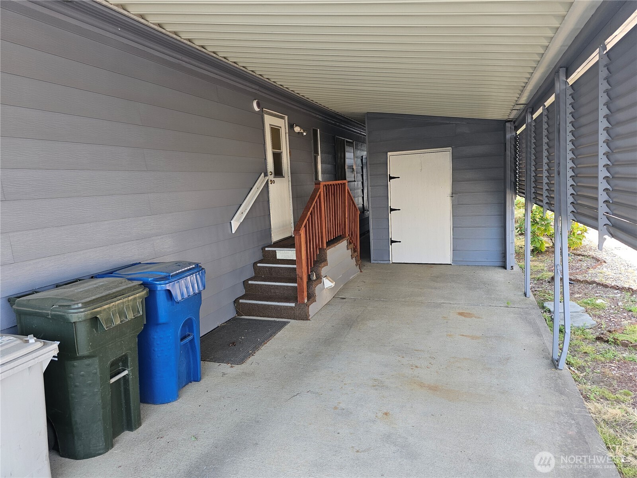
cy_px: 239
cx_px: 318
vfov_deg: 58.9
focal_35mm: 23
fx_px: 423
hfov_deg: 73.9
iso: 50
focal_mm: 6.3
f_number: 1.7
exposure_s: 1/180
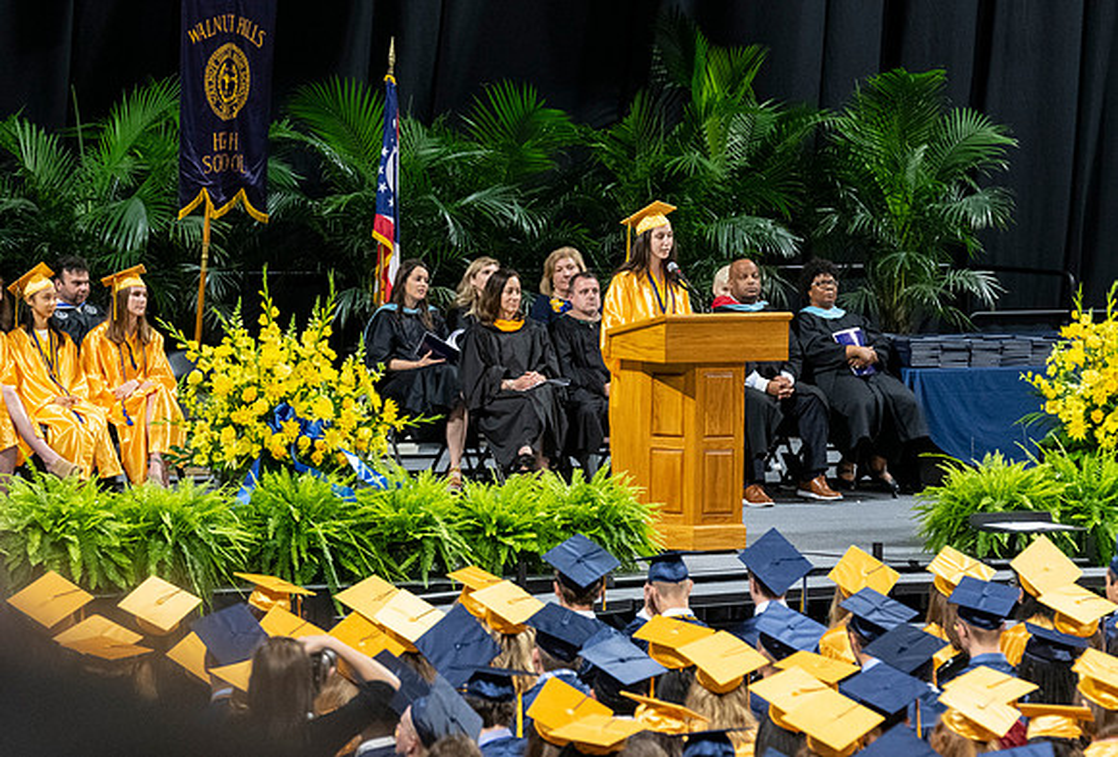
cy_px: 355
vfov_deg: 6.5
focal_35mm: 213
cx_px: 457
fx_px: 6640
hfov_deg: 9.6
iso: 2000
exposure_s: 1/200
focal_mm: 145
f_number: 4.5
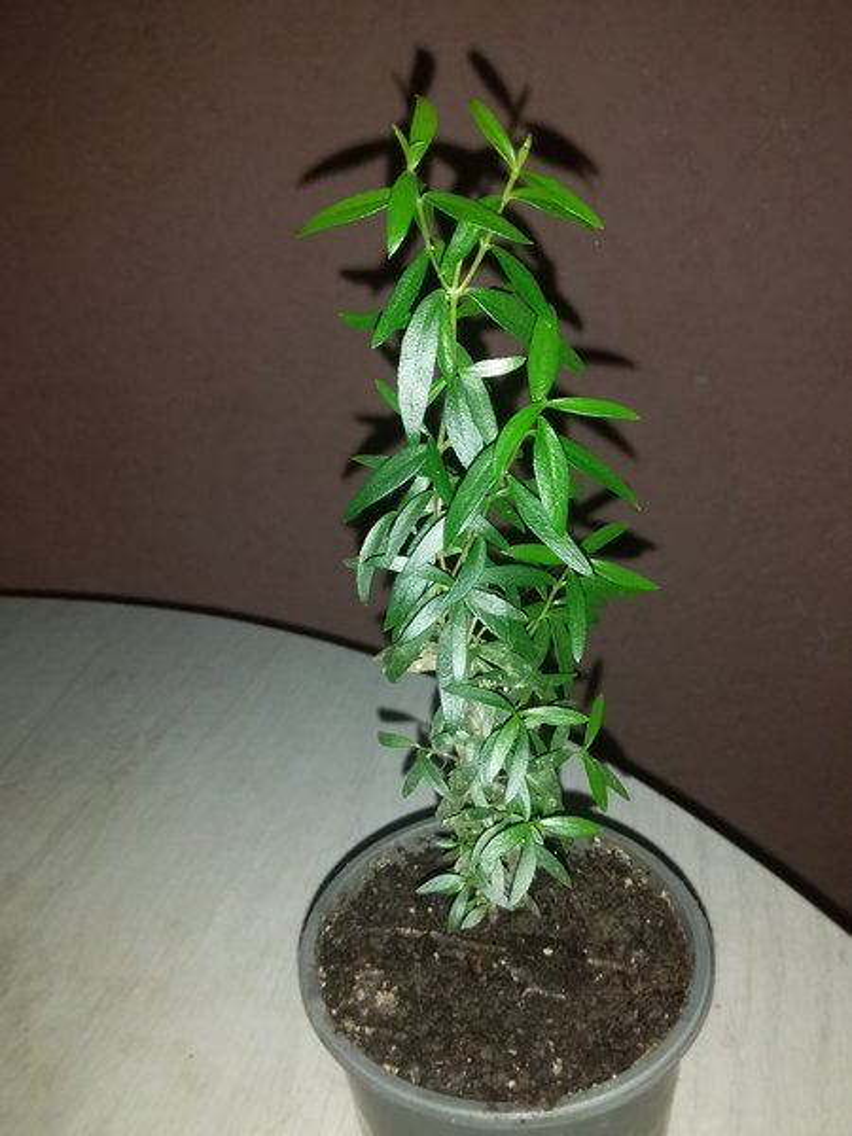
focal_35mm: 31
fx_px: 1017
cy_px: 568
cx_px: 426
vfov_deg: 58.4
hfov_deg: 45.4
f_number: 2.2
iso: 50
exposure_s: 1/50
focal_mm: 3.3
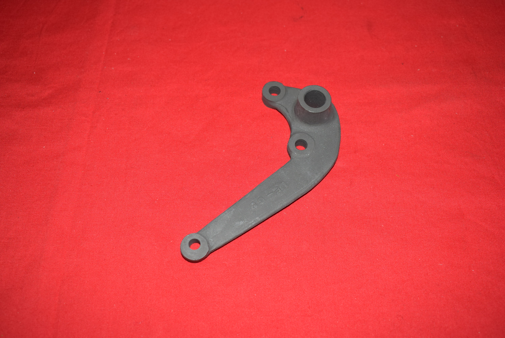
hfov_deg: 49.5
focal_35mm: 39
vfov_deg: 34.3
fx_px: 547
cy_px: 169
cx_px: 252
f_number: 5.6
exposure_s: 1/200
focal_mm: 26
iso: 400
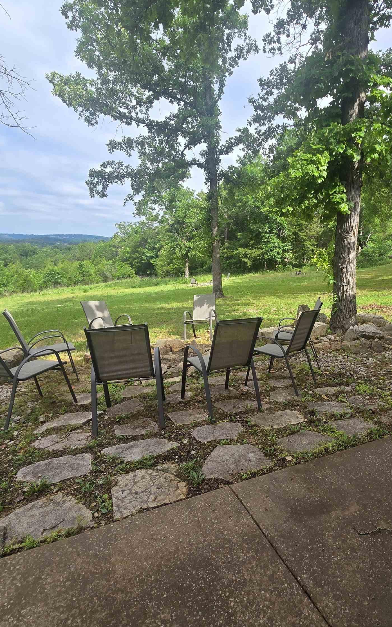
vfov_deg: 88.0
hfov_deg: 60.6
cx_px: 265
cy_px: 308
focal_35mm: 19
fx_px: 325
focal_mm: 2.2
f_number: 2.2
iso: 50
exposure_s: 1/981
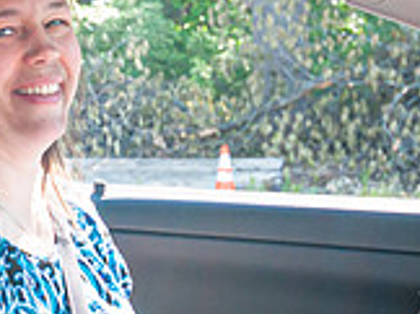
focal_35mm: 98
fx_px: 1187
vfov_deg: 15.0
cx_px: -215
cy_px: 144
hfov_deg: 17.9
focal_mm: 19
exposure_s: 1/125
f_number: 5.6
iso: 250
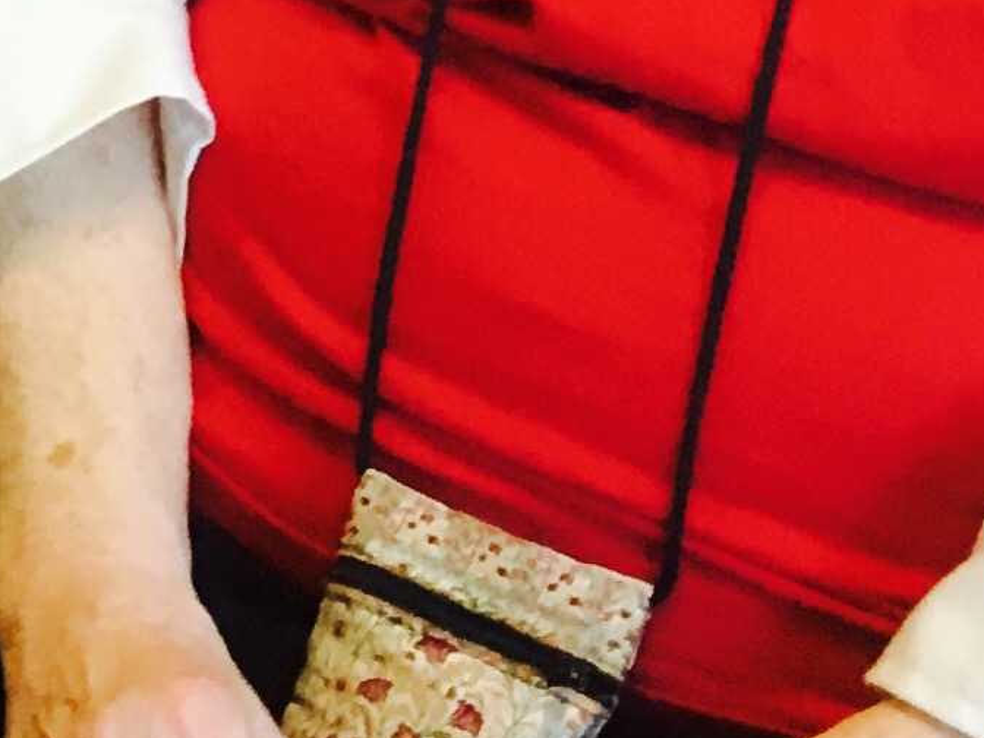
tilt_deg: -15.2
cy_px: -788
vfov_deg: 8.1
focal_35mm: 174
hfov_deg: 10.4
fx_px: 4946
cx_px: -1056
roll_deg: +1.0
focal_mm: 4.15
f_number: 2.2
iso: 80
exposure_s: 1/30
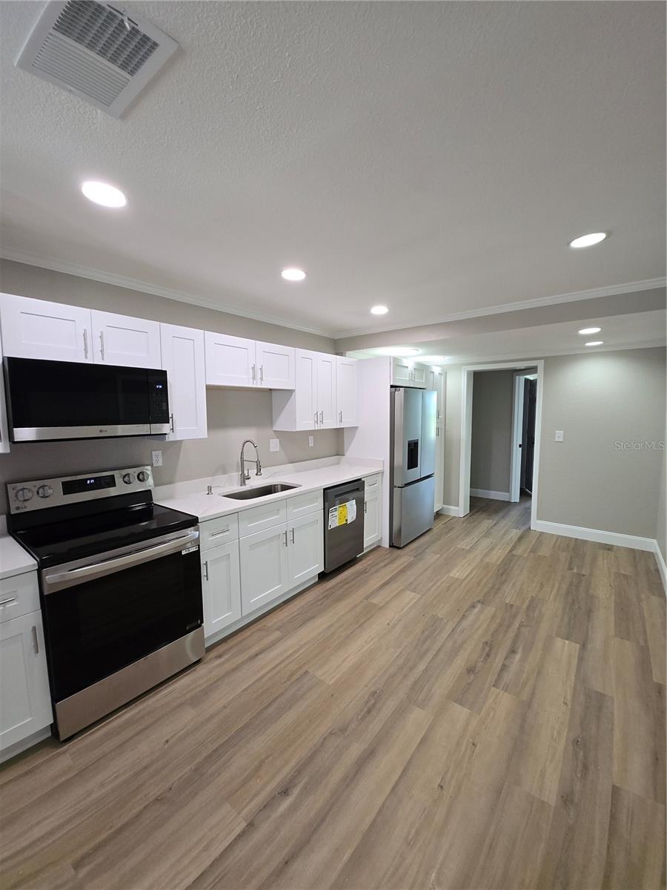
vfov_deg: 106.2
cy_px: 445
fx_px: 334
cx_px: 334
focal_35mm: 13
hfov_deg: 89.9
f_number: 2.2
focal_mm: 1.7
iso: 125
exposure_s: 1/60
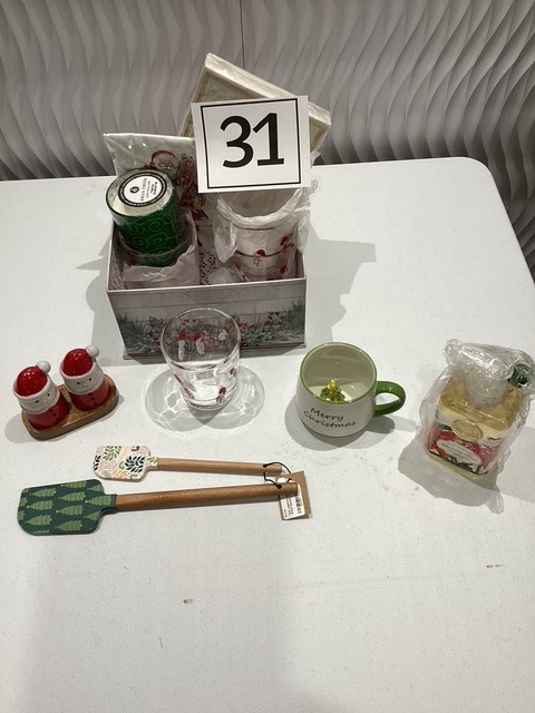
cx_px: 268
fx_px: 639
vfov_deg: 58.4
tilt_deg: -54.4
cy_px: 356
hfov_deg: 45.4
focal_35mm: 31
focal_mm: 3.3
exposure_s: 1/60
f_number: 2.4
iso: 64
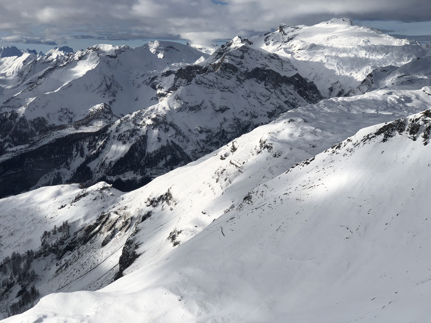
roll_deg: +0.5
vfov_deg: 28.0
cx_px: 216
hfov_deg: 36.8
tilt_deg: -10.3
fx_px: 647
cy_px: 162
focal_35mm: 52
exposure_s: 1/1779
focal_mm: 6
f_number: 2.4
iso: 16
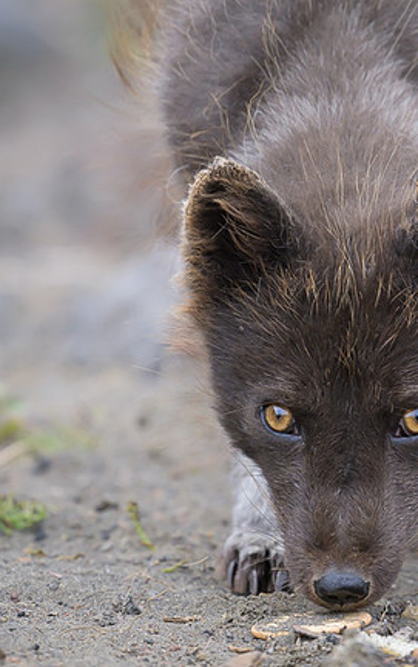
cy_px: 379
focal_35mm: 976
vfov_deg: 2.2
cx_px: 317
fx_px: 17772
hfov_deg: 1.3
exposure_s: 1/1600
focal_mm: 560
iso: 1600
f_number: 6.3
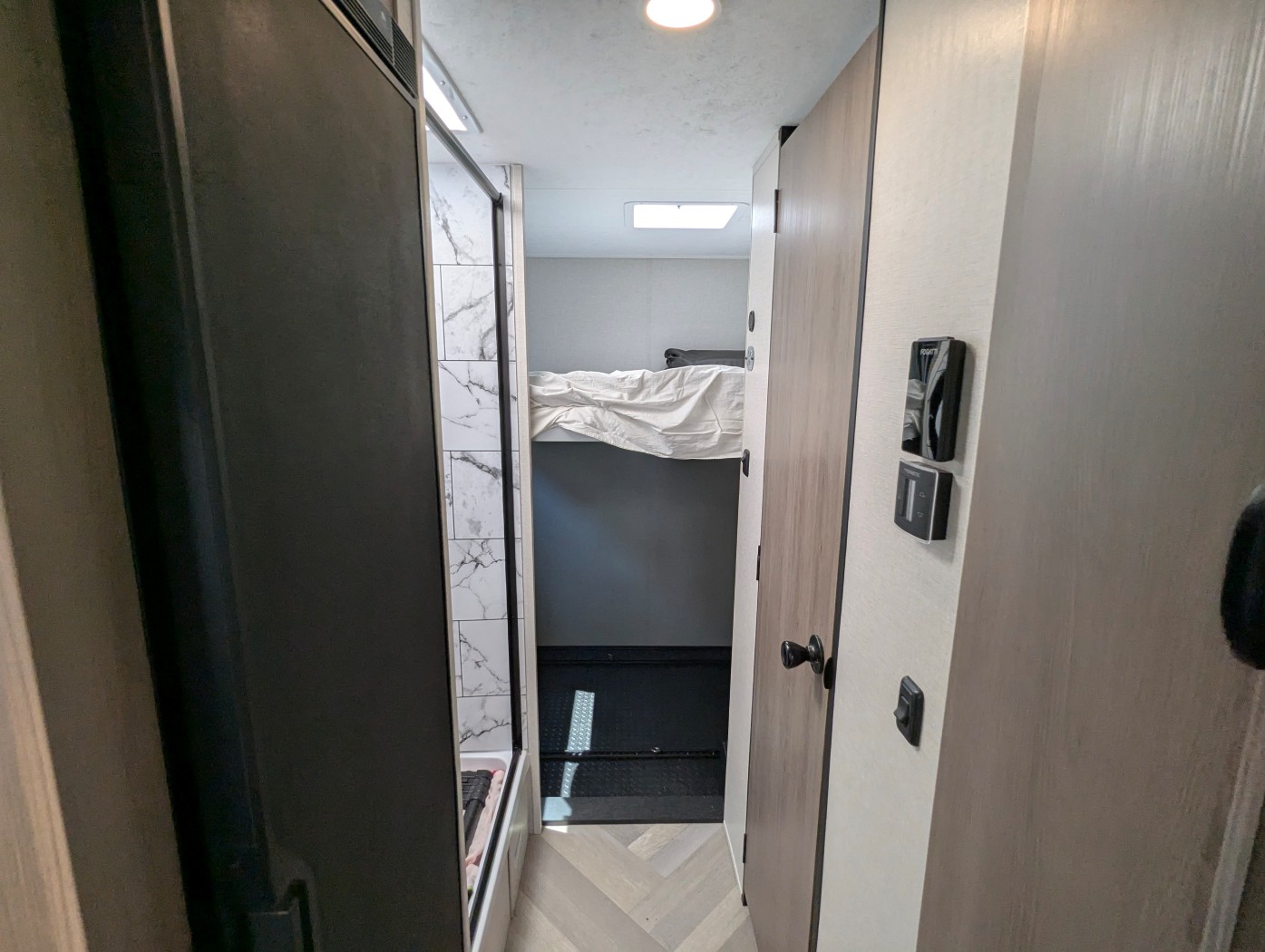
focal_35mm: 16
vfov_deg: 78.2
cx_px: 632
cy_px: 476
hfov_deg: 94.4
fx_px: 585
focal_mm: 2.35
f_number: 2.2
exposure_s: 1/156
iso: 130
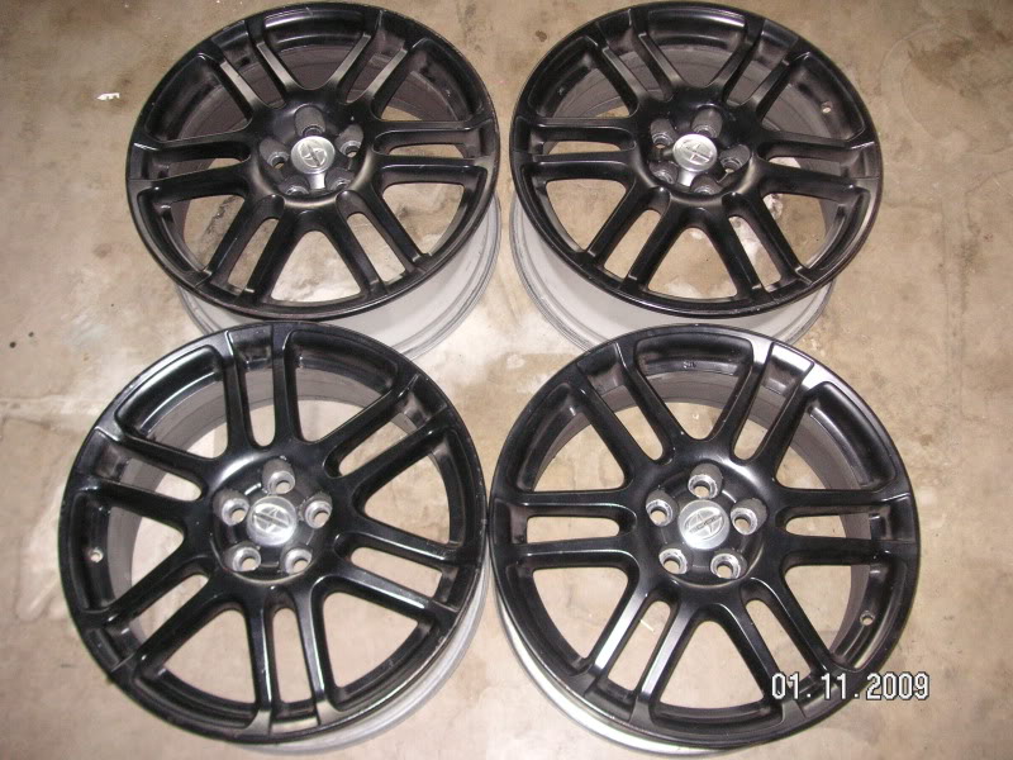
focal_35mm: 37
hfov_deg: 50.1
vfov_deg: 38.7
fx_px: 1083
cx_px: 506
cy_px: 380
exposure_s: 1/45
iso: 160
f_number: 2.8
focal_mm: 6.1
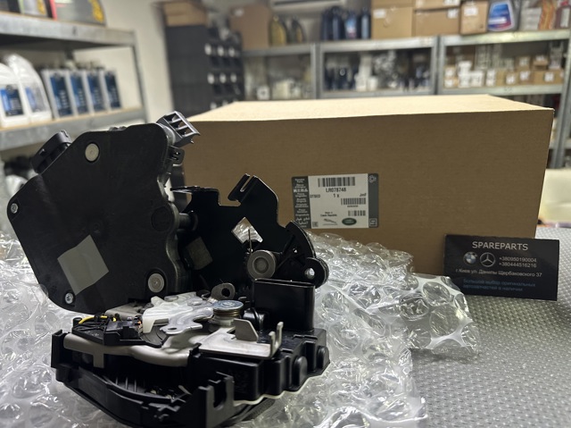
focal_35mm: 24
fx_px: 396
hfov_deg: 71.6
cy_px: 214
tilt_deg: -19.1
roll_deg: +2.8
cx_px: 286
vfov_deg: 56.8
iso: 250
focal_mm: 6.86
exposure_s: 1/50
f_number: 1.78
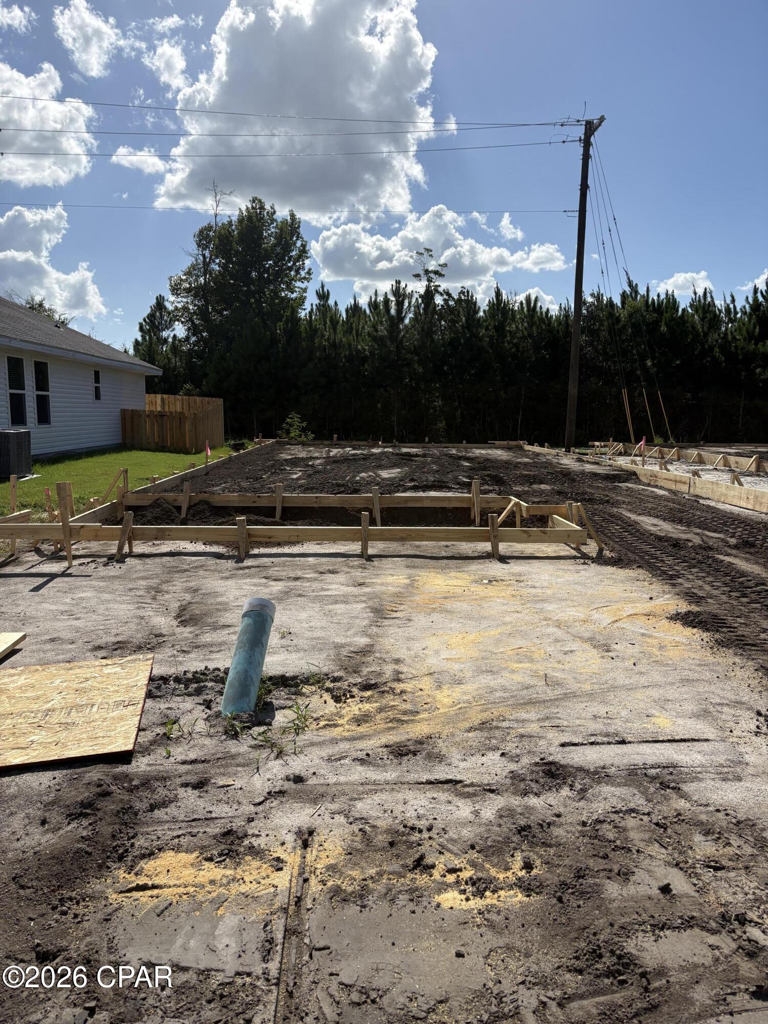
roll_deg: -0.6
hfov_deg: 53.1
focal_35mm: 26
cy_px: 512
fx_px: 769
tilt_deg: -8.4
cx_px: 384
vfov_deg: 67.3
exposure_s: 1/6993
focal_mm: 5.96
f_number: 1.6
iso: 50
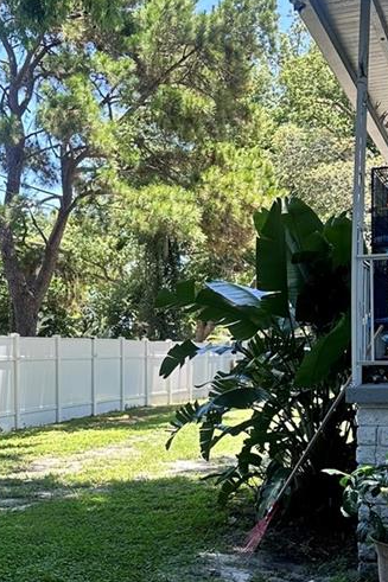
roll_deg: +0.5
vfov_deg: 32.5
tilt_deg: -2.6
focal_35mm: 61
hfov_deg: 21.9
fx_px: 987
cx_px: 65
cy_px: 403
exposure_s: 1/690
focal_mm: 6.86
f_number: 1.78
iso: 80
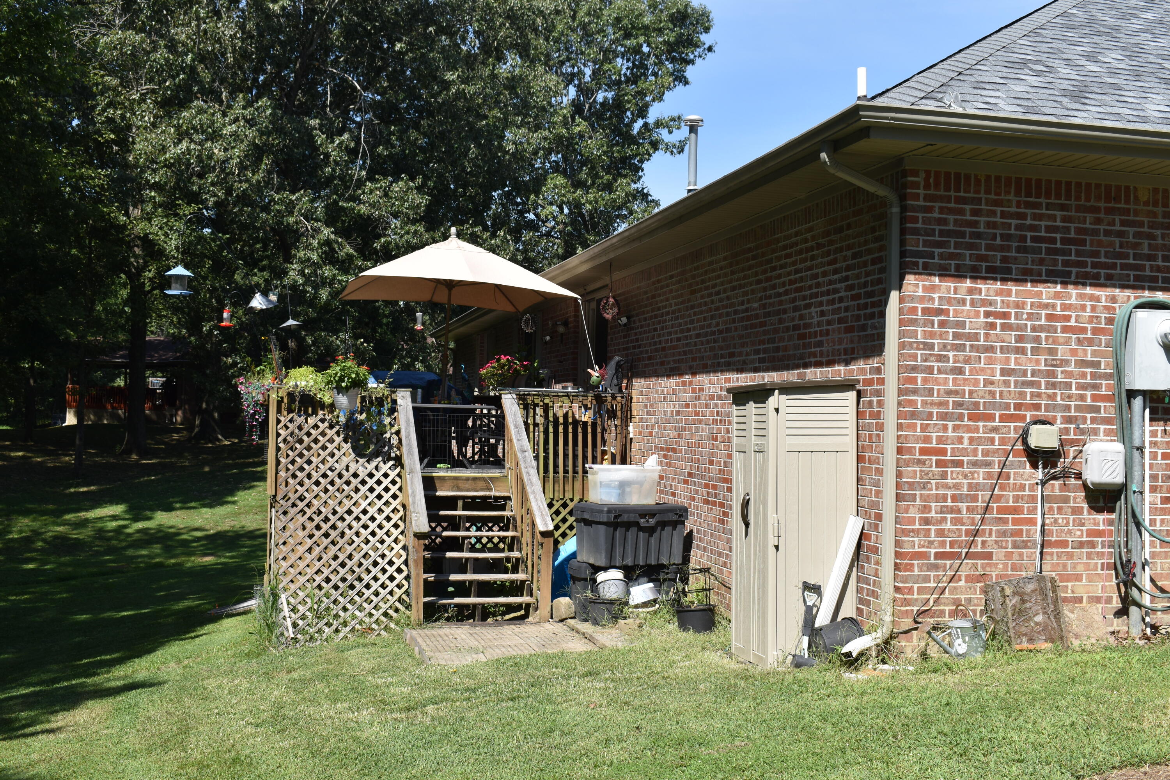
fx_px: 1316
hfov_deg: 47.9
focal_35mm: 40
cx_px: 585
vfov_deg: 33.0
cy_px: 390
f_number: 9
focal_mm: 27
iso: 100
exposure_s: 1/200
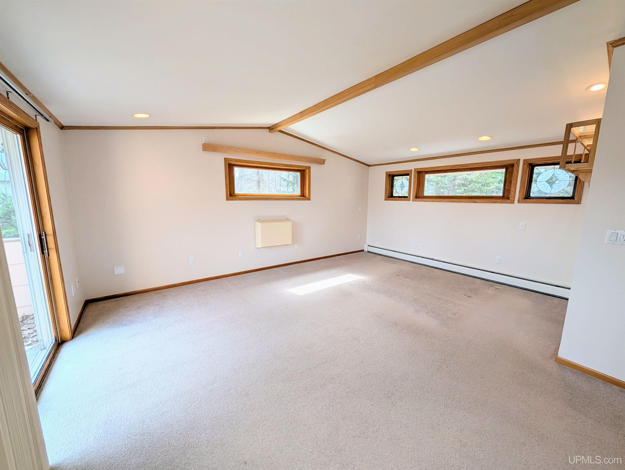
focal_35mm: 12
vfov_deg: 94.6
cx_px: 312
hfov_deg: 110.5
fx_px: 217
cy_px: 235
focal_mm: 2.02
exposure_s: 1/172
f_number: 1.7
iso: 47
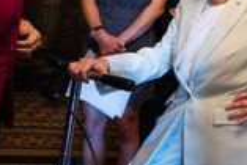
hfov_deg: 30.4
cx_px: 250
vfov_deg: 20.6
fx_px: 419
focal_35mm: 61
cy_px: -42
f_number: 2.8
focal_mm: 24
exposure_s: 1/100
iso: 4000
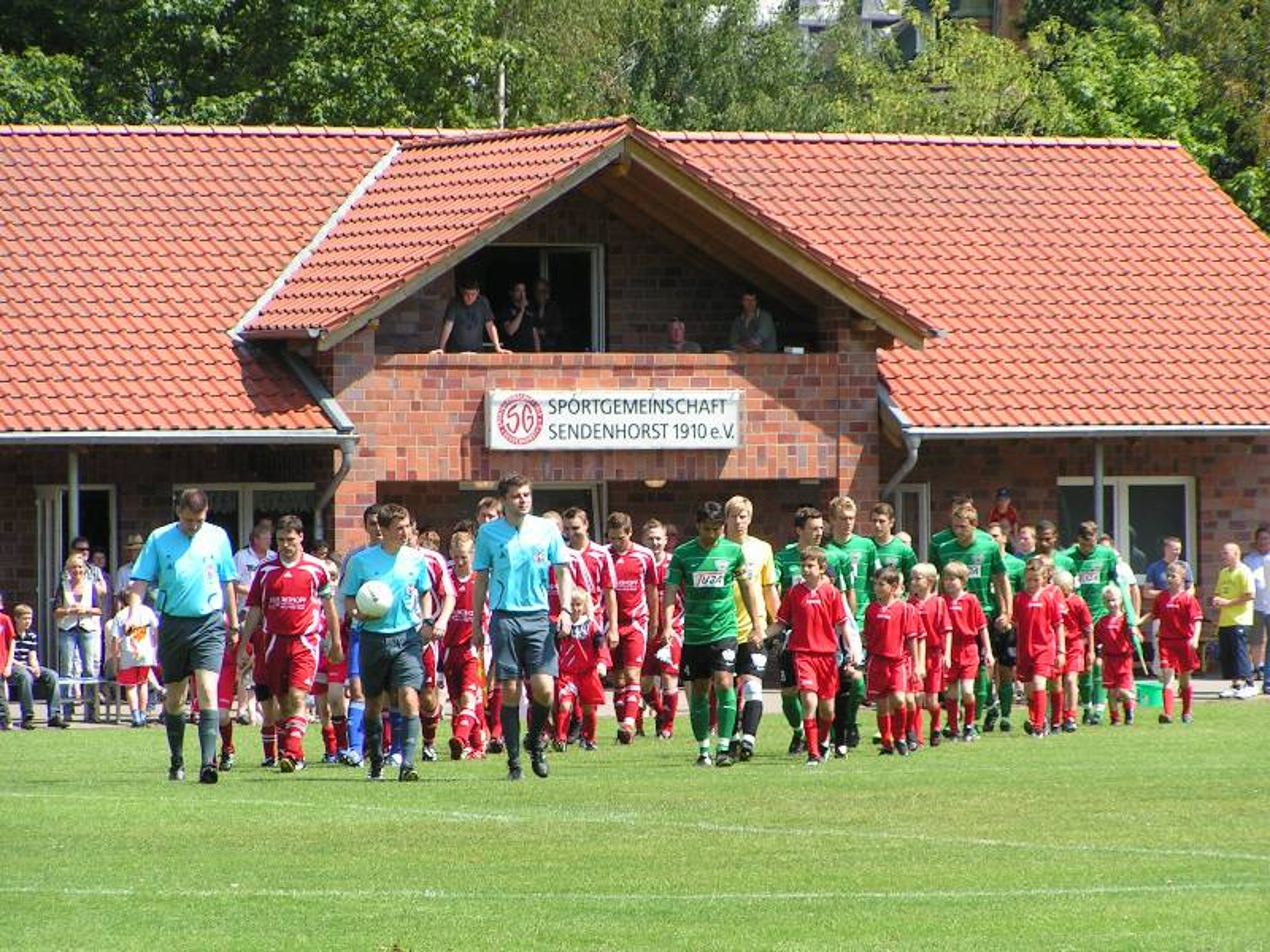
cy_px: 476
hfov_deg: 8.4
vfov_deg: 6.3
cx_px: 635
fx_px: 8658
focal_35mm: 236
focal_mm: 36.1
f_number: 5
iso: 50
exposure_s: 1/320
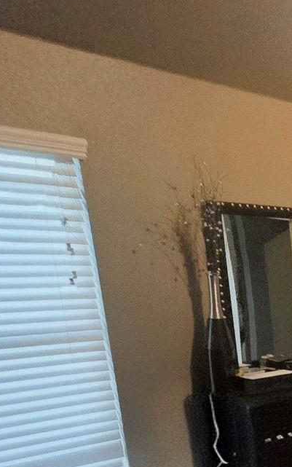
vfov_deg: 41.7
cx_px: 567
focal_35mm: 44
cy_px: 420
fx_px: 560
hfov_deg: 19.2
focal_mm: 2.2
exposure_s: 1/24
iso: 1600
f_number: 2.2
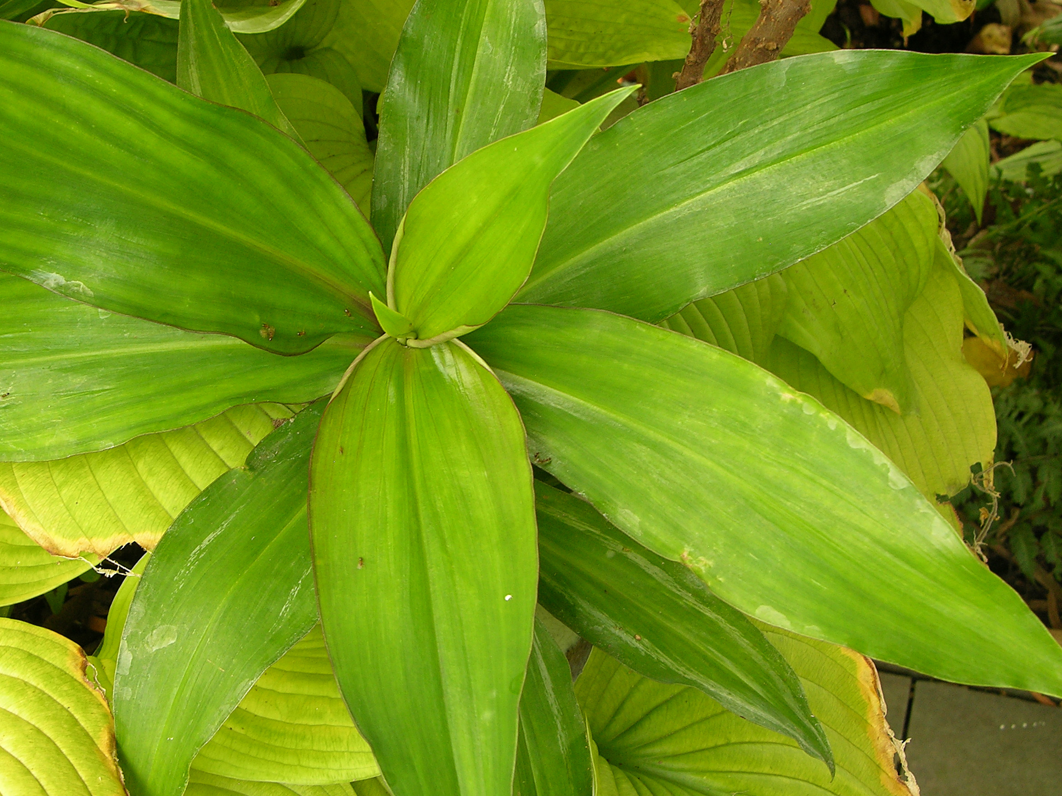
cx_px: 340
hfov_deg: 9.0
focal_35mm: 220
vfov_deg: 6.8
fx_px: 6750
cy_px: 464
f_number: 5.7
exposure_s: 1/9.7
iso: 50
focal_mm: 15.7
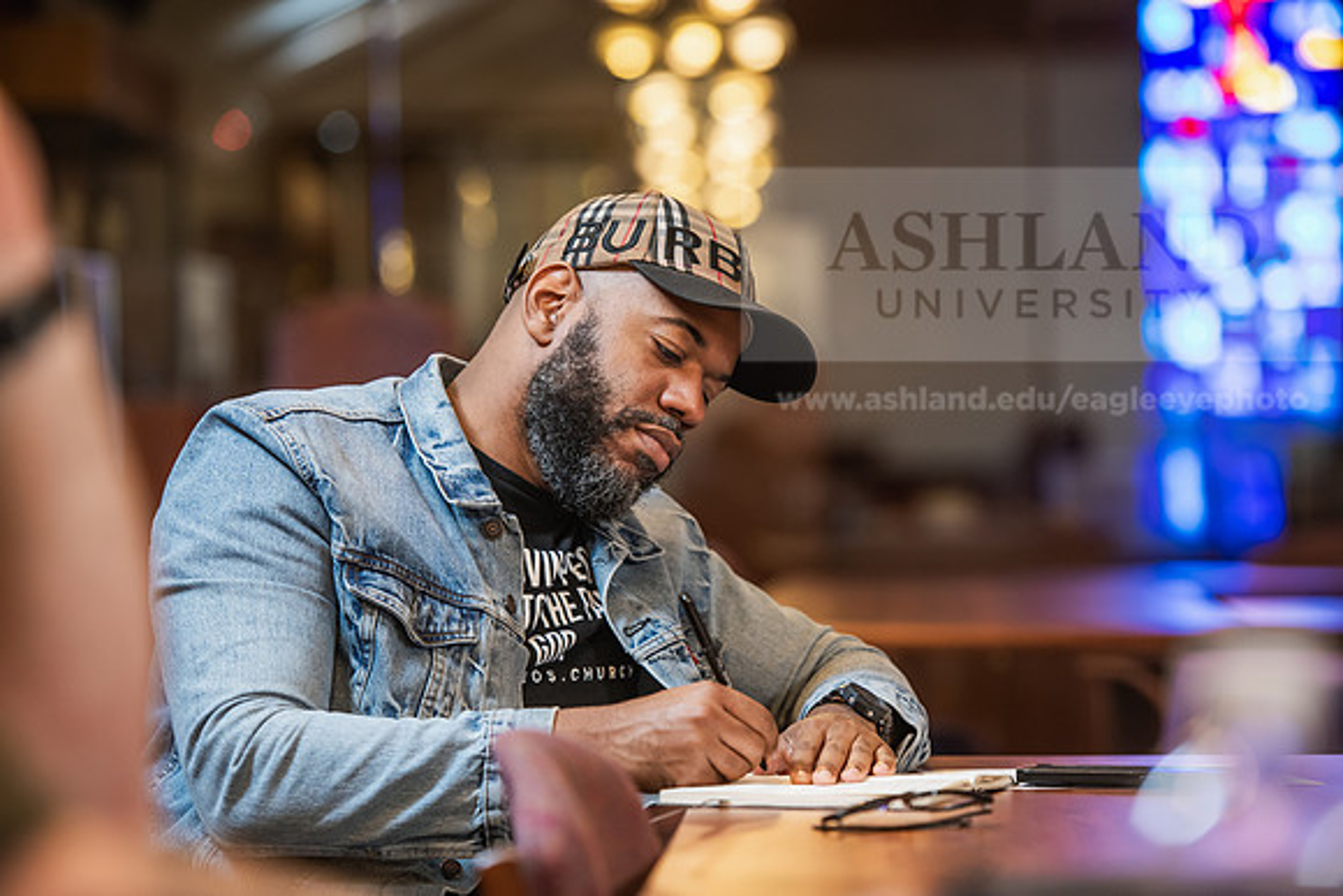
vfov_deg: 9.8
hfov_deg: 14.7
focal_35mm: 140
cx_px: 672
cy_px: 448
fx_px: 5224
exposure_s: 1/160
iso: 800
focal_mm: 140
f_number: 3.2
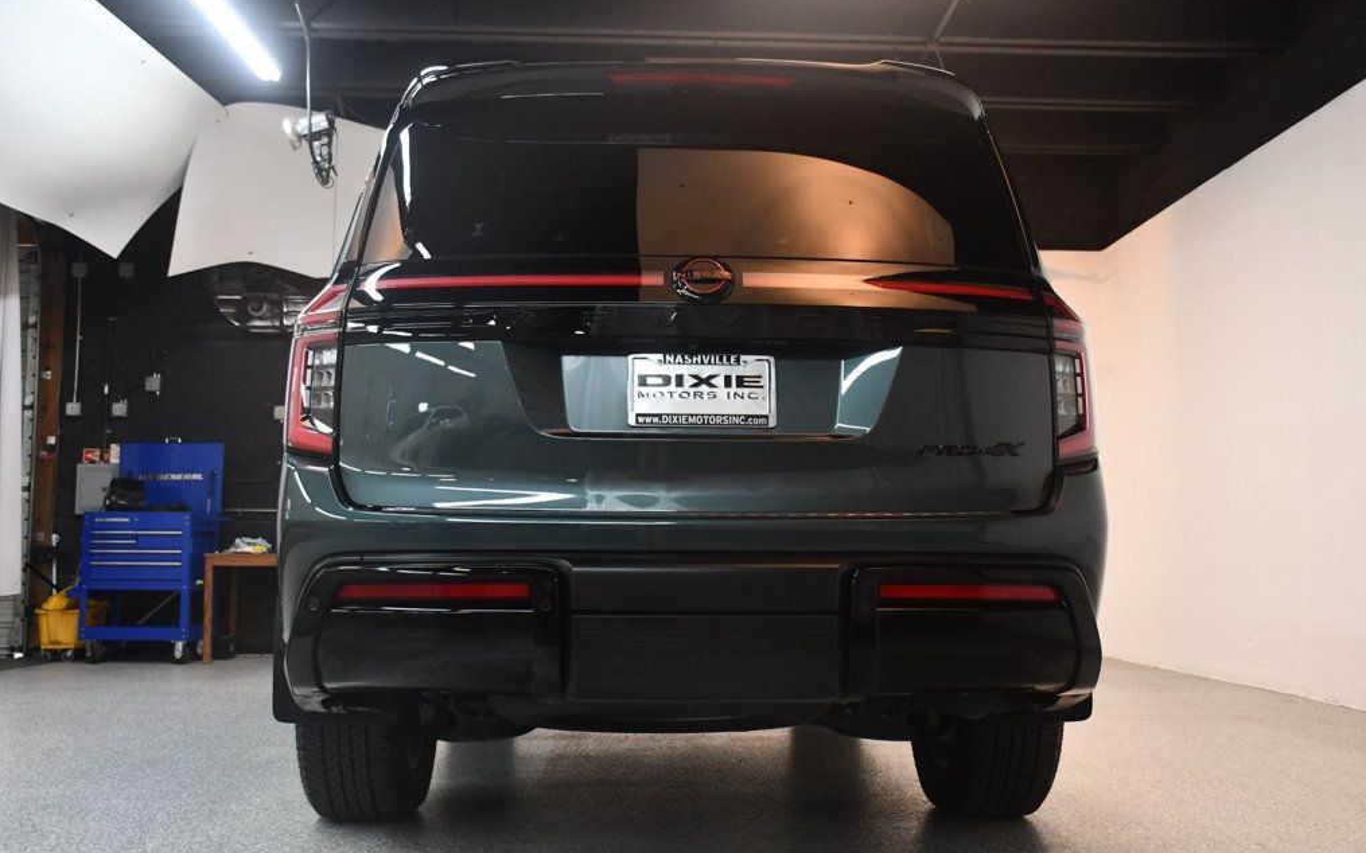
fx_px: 1377
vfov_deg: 34.4
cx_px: 688
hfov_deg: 52.8
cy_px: 431
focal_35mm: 37
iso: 2500
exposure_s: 1/125
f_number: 3.8
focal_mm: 24
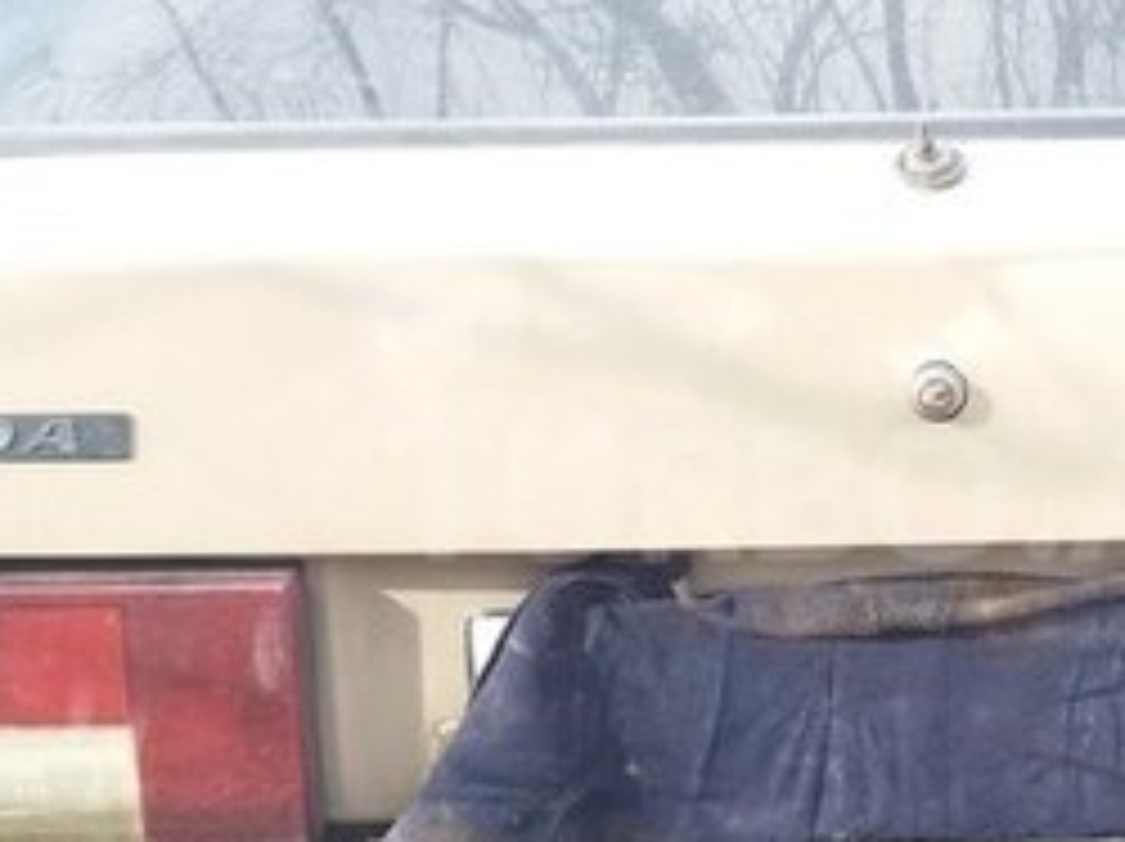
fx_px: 2403
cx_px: 850
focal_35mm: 74
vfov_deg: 19.8
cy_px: 493
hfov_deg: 26.0
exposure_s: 1/100
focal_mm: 3.7
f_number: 1.9
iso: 64
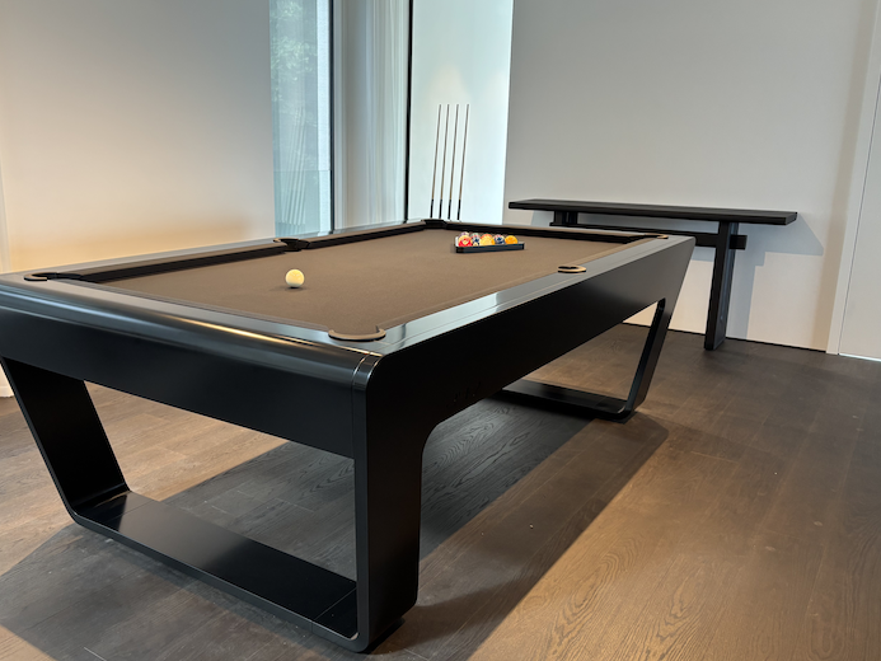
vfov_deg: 46.8
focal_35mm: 30
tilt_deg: -14.1
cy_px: 325
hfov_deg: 59.8
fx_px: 764
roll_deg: +1.1
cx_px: 384
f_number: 1.6
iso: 125
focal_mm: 5.96
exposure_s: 1/86
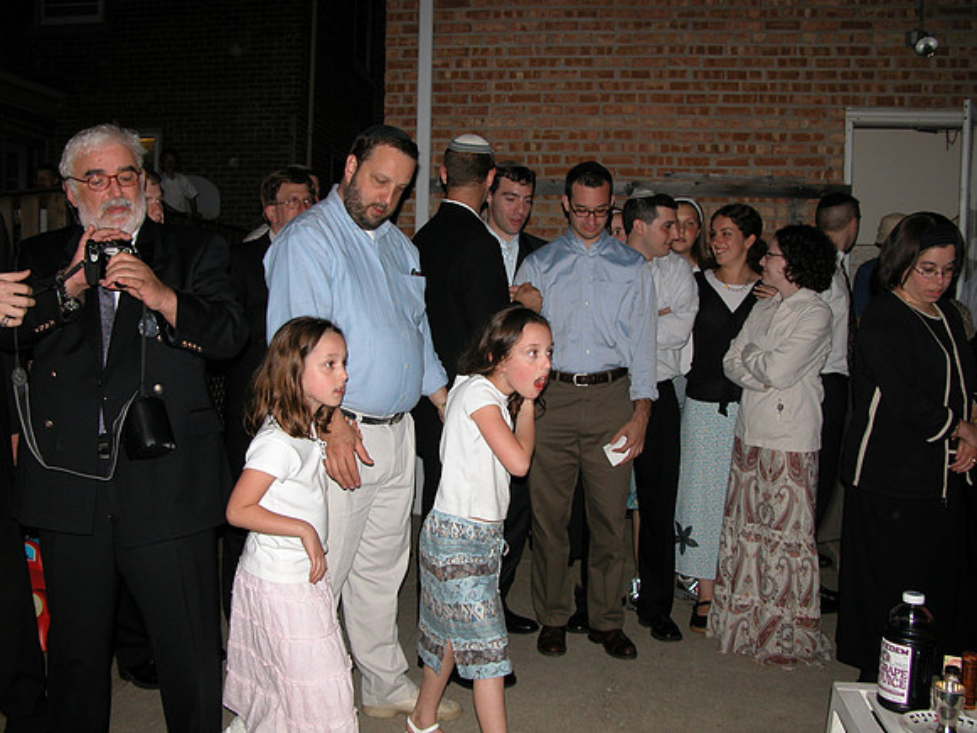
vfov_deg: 41.8
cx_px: 488
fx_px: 960
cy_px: 366
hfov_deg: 54.0
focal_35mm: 34
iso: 100
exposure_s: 1/60
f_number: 2.8
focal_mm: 8.9
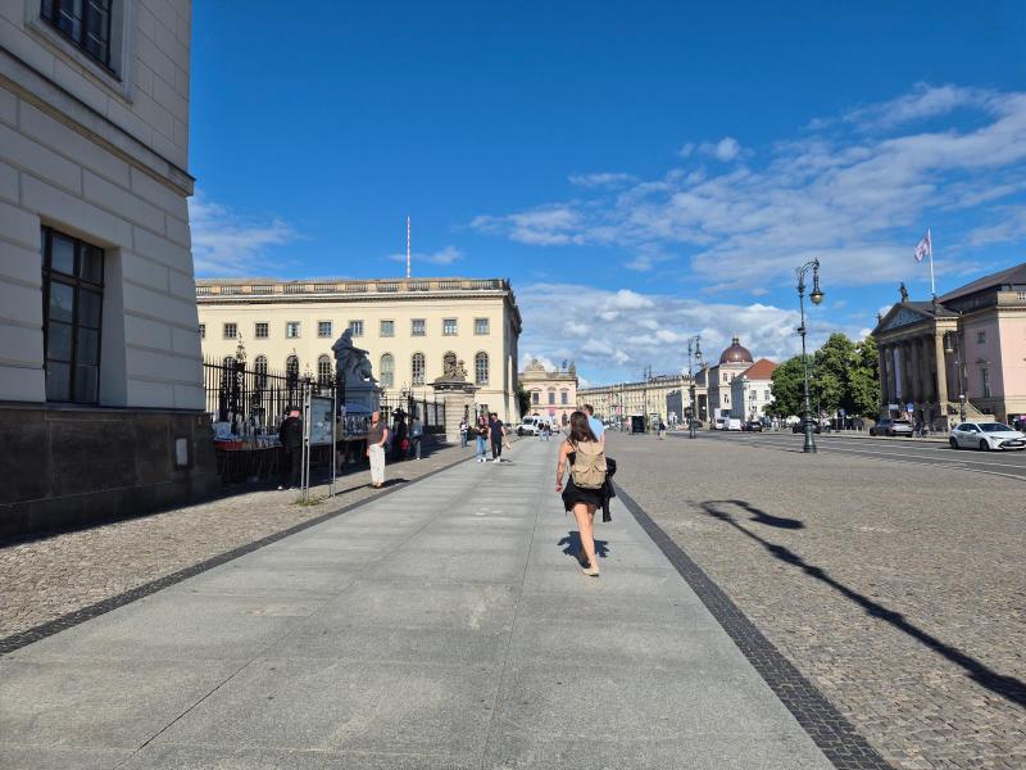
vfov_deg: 58.9
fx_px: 682
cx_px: 513
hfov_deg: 73.9
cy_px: 385
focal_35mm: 23
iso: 25
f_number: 1.8
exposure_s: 1/2896
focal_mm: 5.4
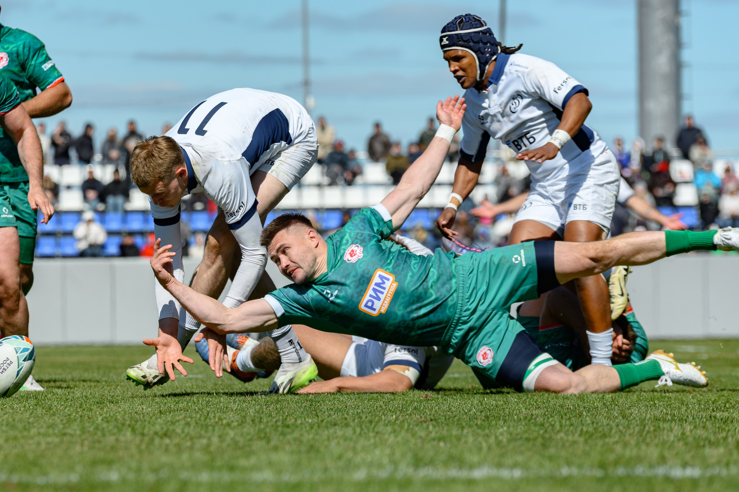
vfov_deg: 4.4
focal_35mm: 309
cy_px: 293
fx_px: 6342
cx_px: 169
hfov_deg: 6.7
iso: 160
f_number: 5.6
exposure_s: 1/1250
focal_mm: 200
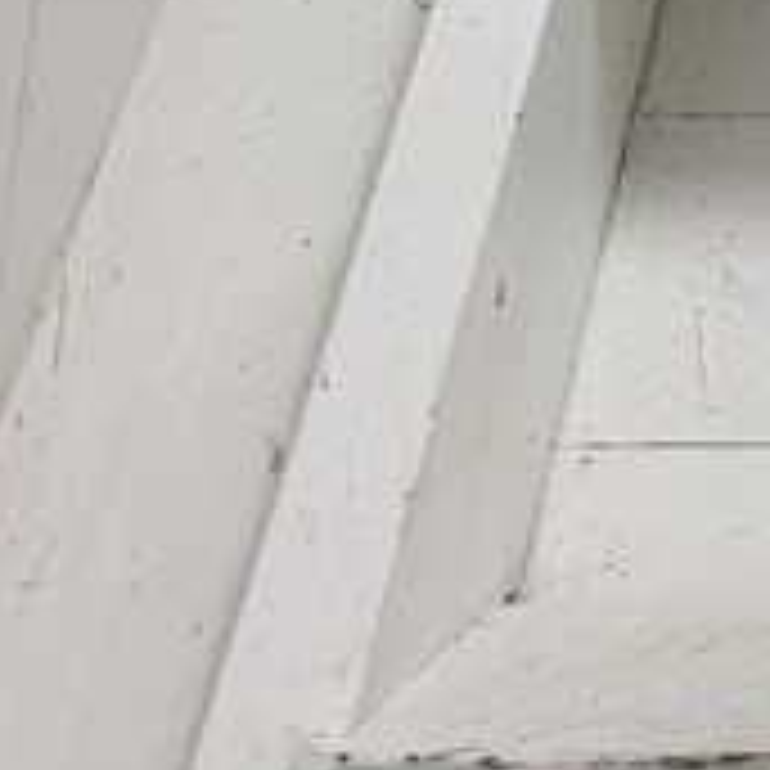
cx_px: 1319
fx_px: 3196
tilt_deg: +19.9
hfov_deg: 12.7
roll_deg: -1.3
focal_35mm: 127
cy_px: -1400
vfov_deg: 10.5
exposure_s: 1/120
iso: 125
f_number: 1.78
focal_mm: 6.76
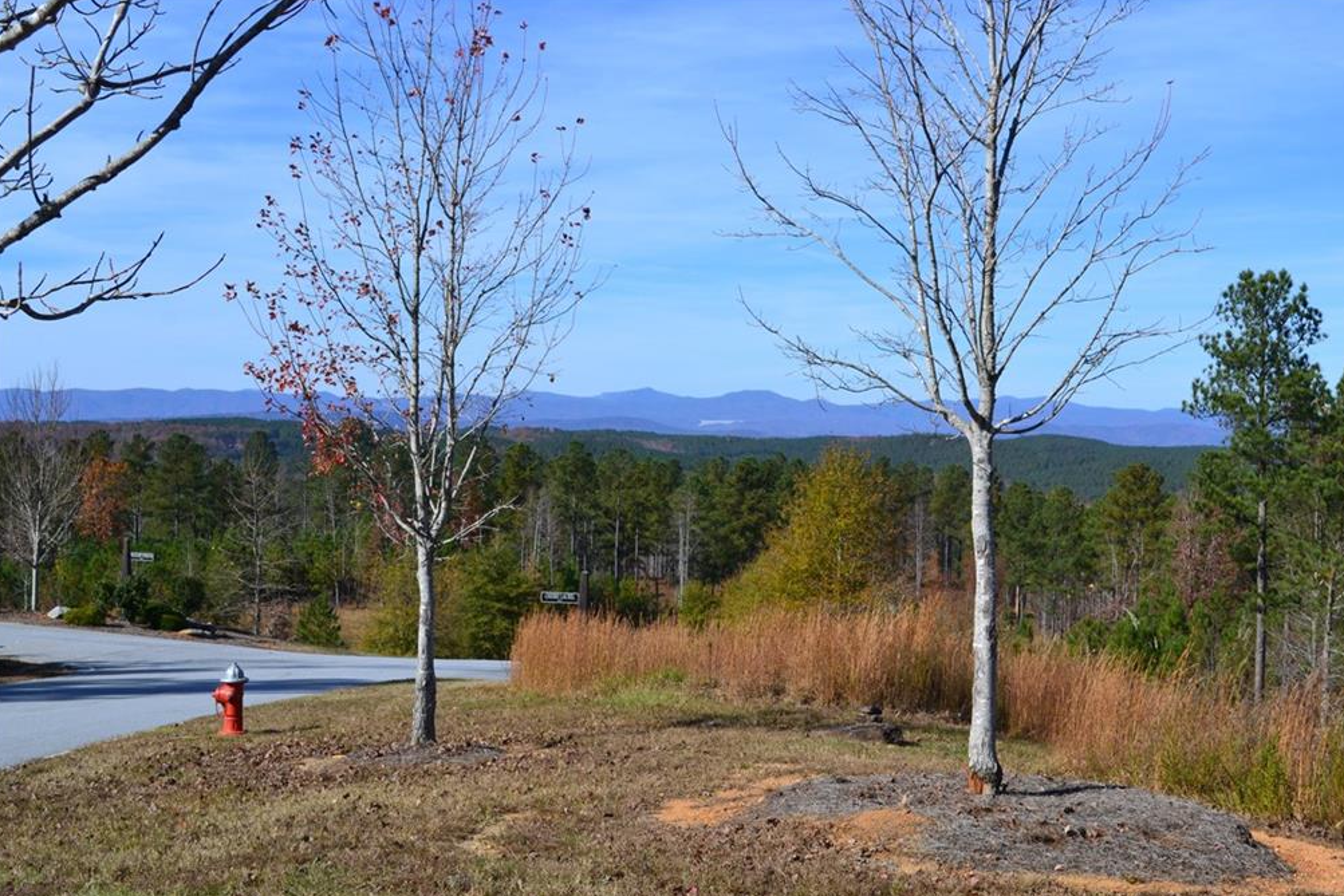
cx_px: 678
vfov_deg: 27.5
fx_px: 1829
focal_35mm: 49
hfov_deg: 40.3
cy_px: 449
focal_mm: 32
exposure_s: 1/500
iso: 360
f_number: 11
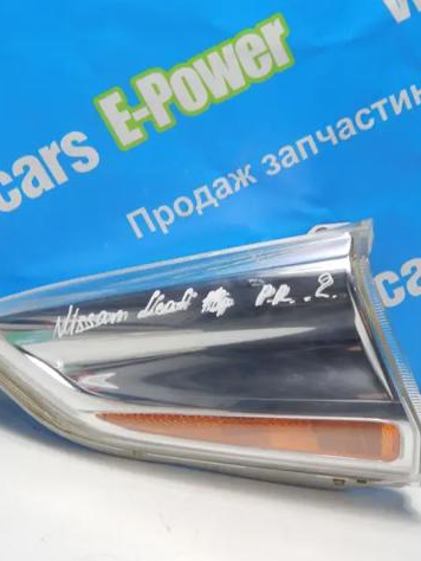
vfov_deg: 33.2
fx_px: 940
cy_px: 283
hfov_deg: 25.3
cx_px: 202
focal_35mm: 58
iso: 200
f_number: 3.6
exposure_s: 1/30
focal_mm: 7.7
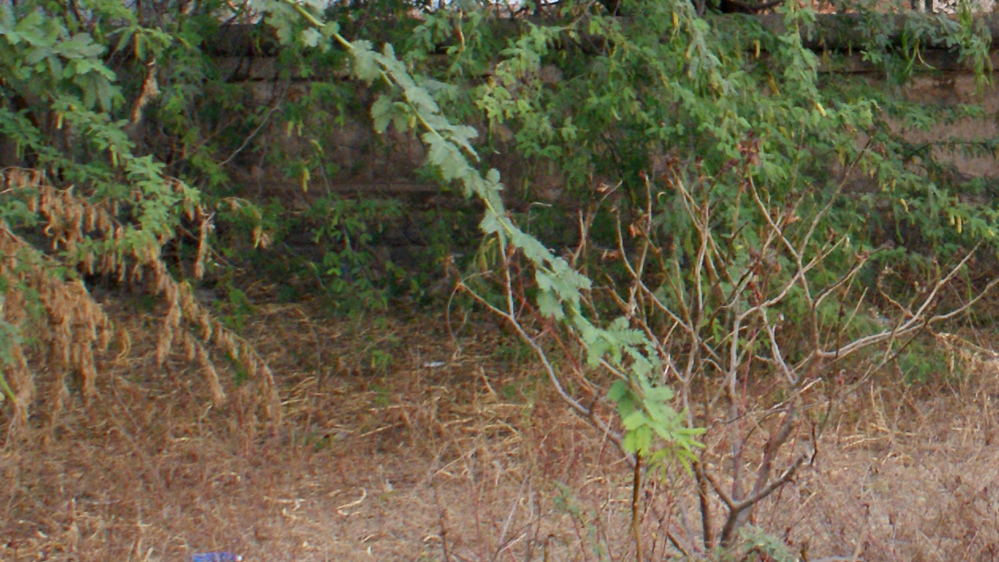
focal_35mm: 87
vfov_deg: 13.9
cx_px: 1084
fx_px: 2305
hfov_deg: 23.1
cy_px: 151
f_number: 6.3
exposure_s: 1/80
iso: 800
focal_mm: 18
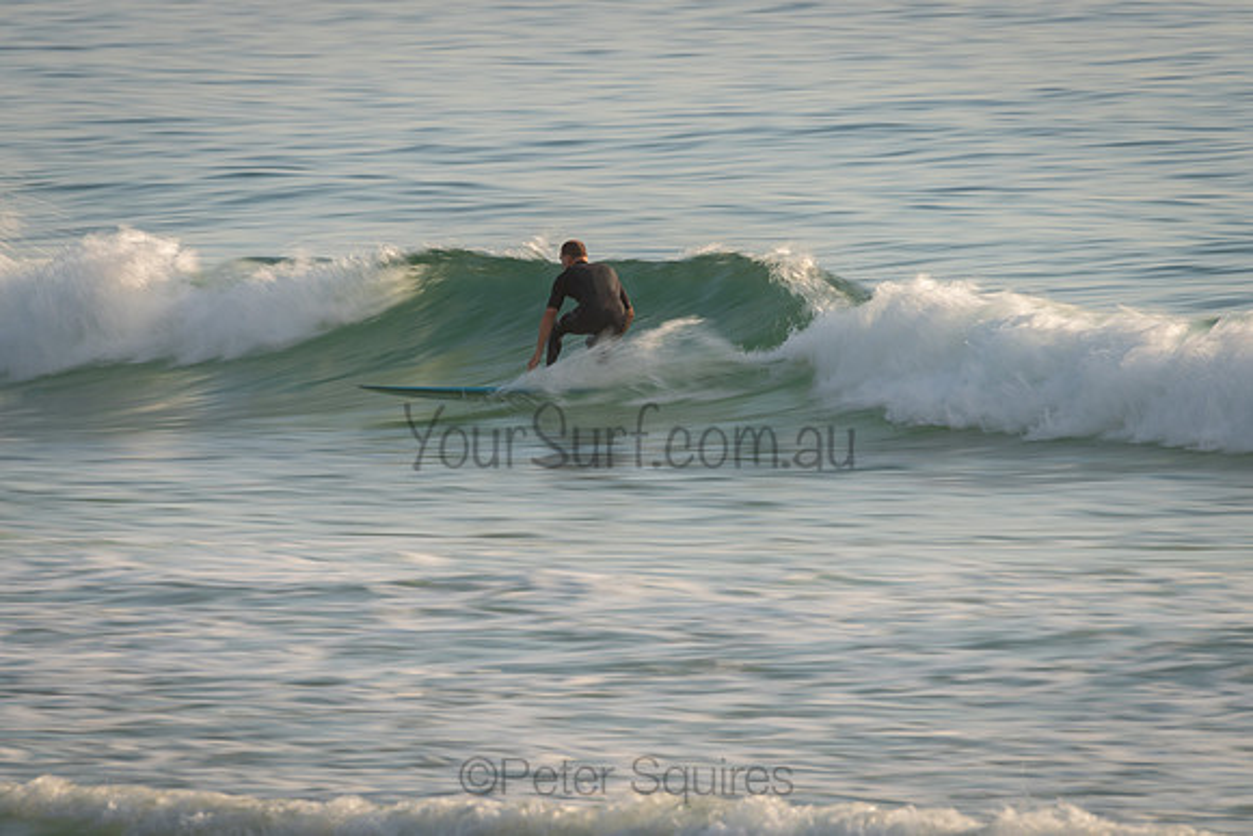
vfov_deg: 2.2
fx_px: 21323
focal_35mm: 613
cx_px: 634
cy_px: 327
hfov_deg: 3.4
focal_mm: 500
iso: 64
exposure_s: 1/25
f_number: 13
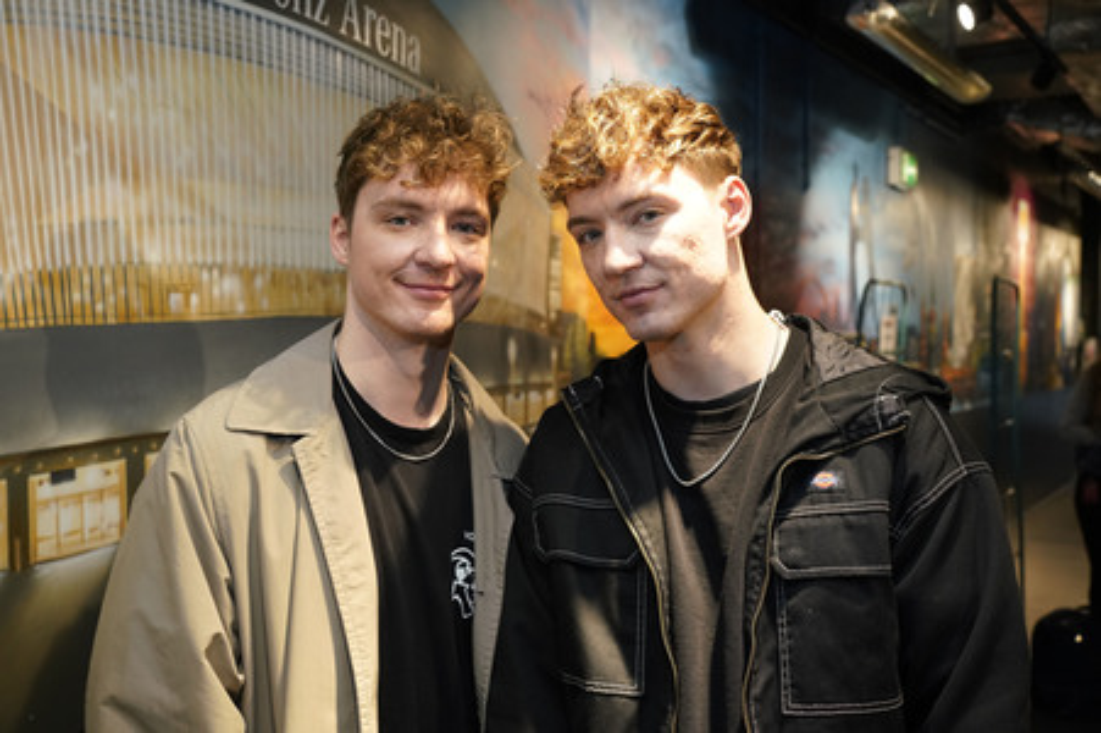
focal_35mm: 37
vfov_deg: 35.9
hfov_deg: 51.9
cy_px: 366
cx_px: 550
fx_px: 1131
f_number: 4.5
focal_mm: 37
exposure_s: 1/250
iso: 2000
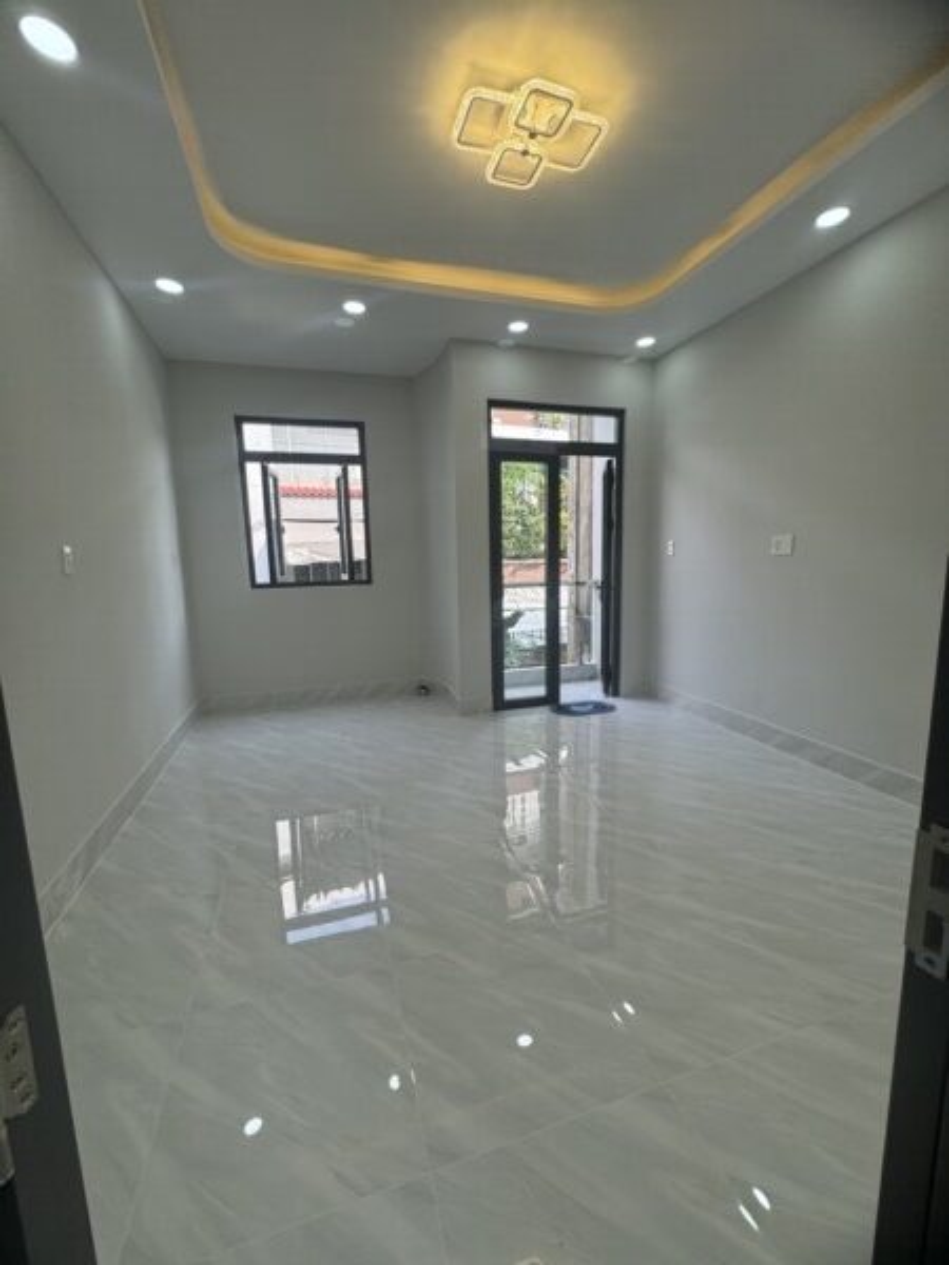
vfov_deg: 102.1
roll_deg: +2.5
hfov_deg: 85.7
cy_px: 632
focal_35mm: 14
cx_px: 474
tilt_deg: -7.6
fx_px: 512
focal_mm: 2.22
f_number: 2.2
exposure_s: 1/164
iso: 40
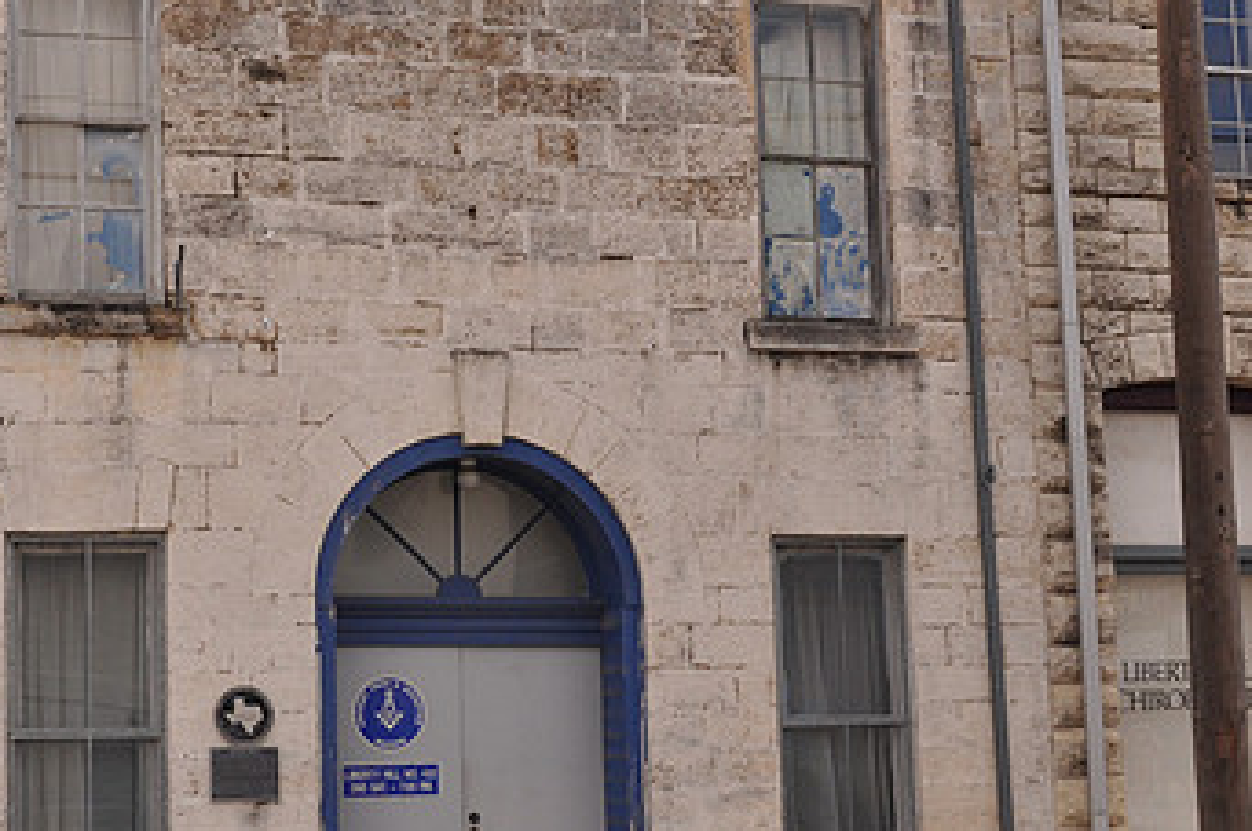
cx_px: 373
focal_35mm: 61
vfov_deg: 22.2
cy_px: 437
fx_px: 2118
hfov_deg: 32.5
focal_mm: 24
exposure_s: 1/1250
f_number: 5
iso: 400
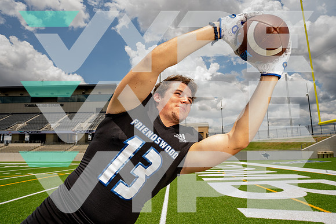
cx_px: 168
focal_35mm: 24
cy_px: 112
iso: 64
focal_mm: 24
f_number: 6.3
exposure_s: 1/250
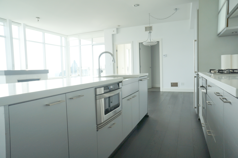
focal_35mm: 24
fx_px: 158
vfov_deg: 53.0
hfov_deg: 73.8
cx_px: 119
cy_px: 79
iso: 200
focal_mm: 16
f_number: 5.6
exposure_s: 1/320
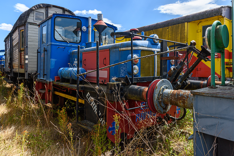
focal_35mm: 24
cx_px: 117
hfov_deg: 73.7
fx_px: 156
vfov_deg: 53.1
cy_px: 78
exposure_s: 1/500
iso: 200
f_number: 8
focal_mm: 16
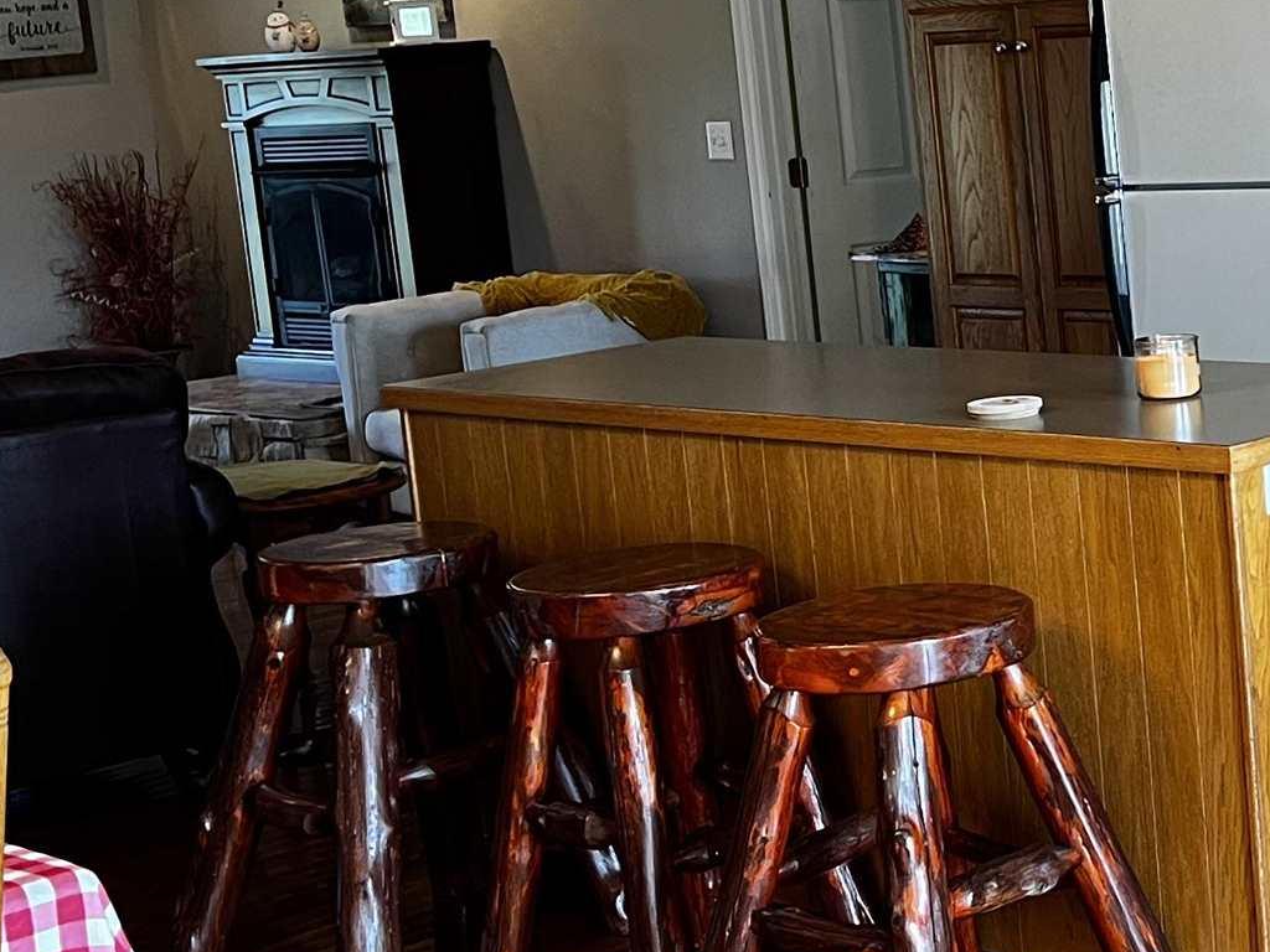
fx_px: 2862
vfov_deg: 18.9
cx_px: 1419
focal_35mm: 78
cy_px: 447
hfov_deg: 23.4
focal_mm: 5.7
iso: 100
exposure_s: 1/60
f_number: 1.5
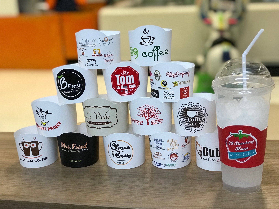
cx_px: 140
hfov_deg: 33.8
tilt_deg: -18.2
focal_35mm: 57
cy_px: 104
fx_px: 459
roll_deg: +2.7
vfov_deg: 25.7
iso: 125
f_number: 2.8
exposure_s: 1/50
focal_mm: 6.6
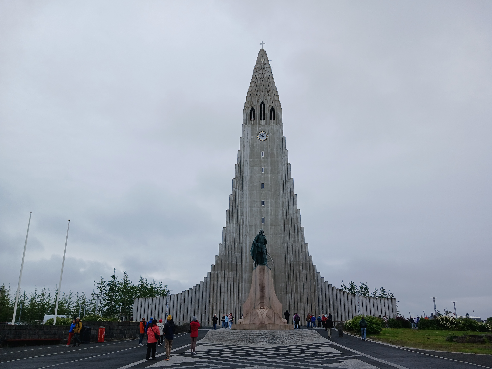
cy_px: 184
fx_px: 384
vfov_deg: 51.4
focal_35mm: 27
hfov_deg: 65.3
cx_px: 246
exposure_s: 1/404
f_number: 1.8
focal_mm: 3.98
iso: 20
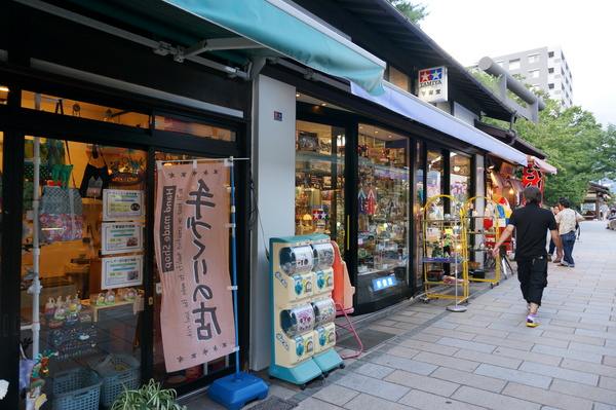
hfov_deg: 73.8
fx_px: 410
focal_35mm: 24
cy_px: 205
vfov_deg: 53.1
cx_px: 308
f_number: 4
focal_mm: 16
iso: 320
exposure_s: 1/60
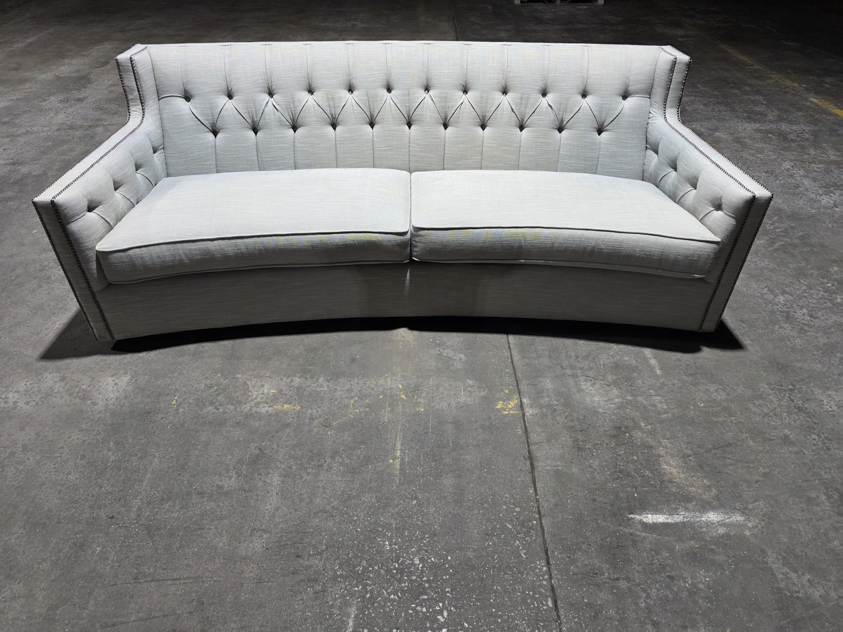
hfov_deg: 73.9
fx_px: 560
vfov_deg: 58.9
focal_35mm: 23
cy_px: 316
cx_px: 422
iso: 320
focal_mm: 6.3
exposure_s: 1/120
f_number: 1.7
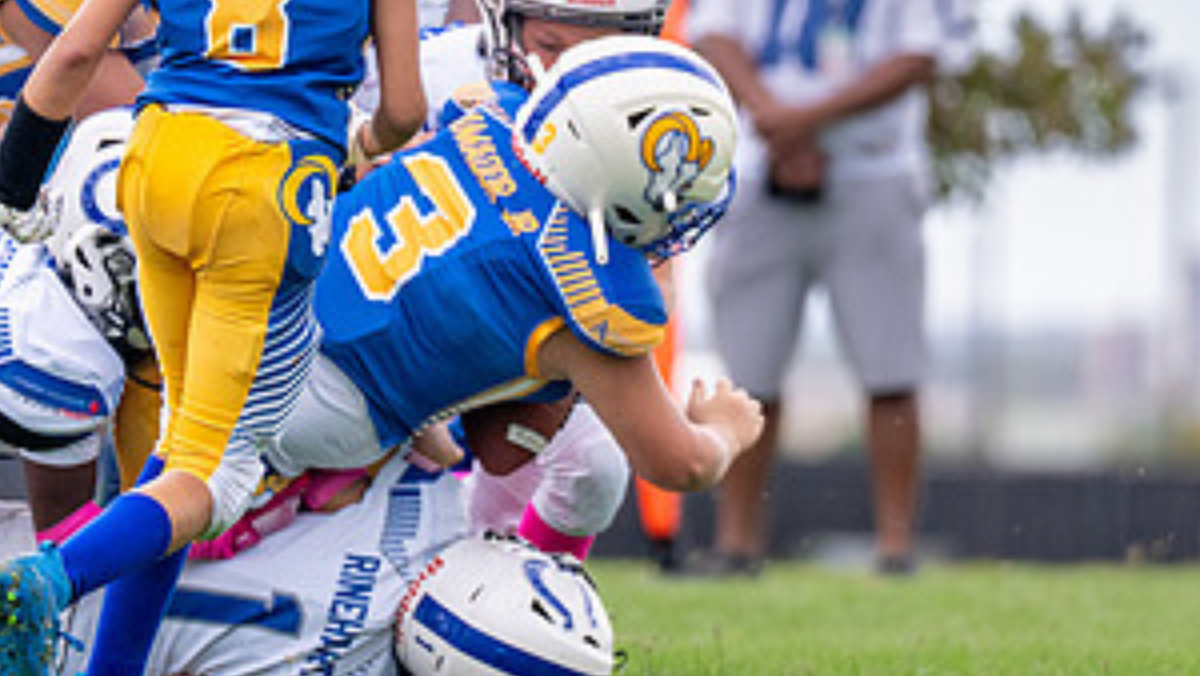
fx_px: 25242
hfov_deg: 2.7
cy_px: 39
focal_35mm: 793
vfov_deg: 1.5
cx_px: 517
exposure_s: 1/1600
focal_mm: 200
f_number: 2.8
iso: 400
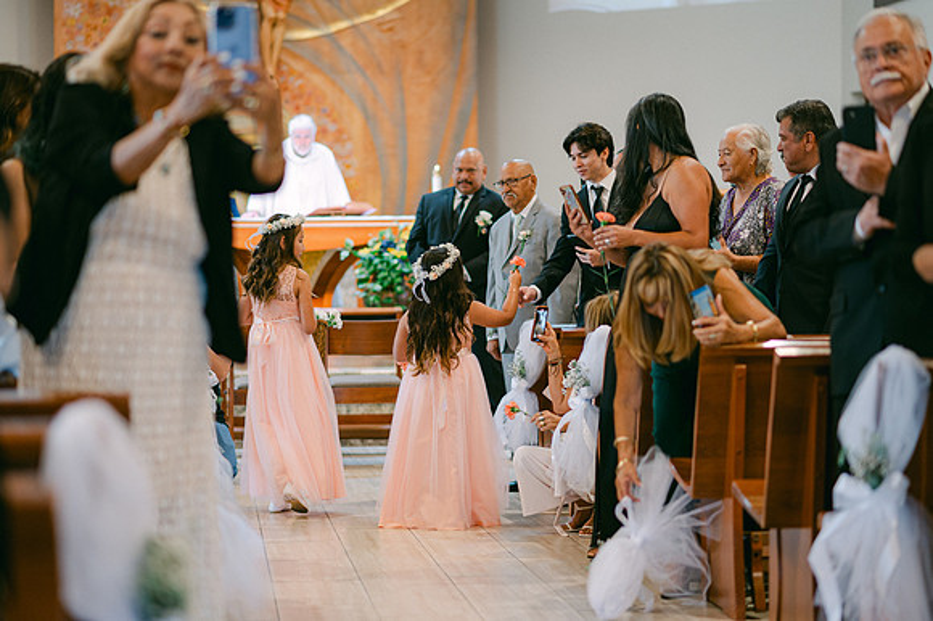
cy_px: 310
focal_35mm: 87
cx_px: 466
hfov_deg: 23.4
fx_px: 2255
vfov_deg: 15.7
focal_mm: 85
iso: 400
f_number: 1.8
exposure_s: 1/125
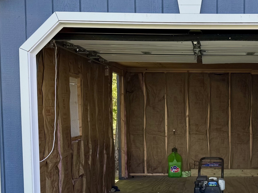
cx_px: 212
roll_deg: -0.4
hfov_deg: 29.9
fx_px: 470
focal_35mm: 63
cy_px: 143
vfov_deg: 23.1
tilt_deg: -5.9
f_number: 1.78
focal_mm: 6.76
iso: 80
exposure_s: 1/539
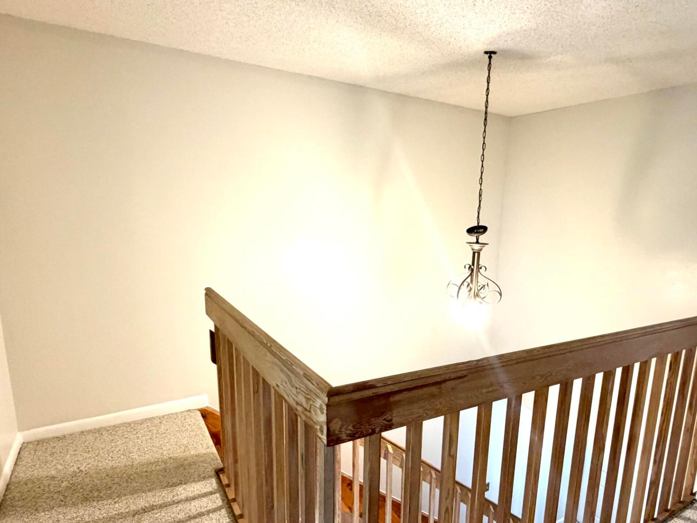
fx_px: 443
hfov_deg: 75.9
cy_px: 300
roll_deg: -1.7
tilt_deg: -11.3
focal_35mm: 22
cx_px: 402
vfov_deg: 60.8
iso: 320
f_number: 2.2
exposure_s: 1/60
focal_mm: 2.22
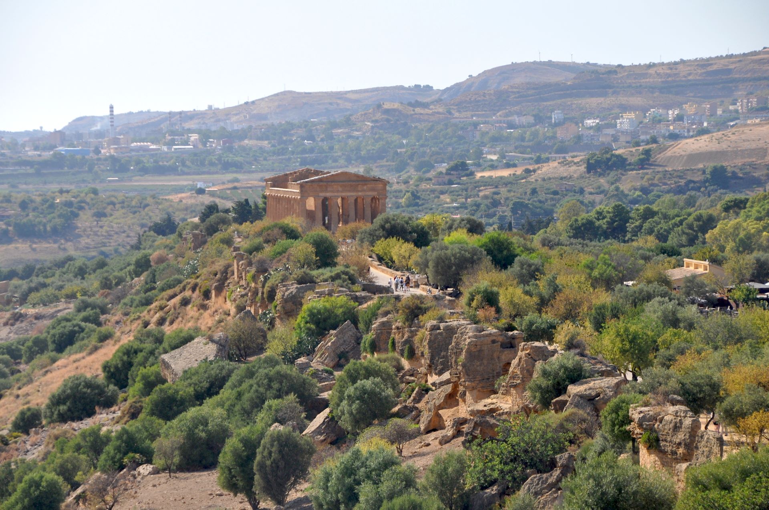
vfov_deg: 8.7
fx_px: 3360
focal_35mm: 158
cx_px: 384
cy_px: 255
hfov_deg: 13.1
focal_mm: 105
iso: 320
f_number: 8
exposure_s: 1/250
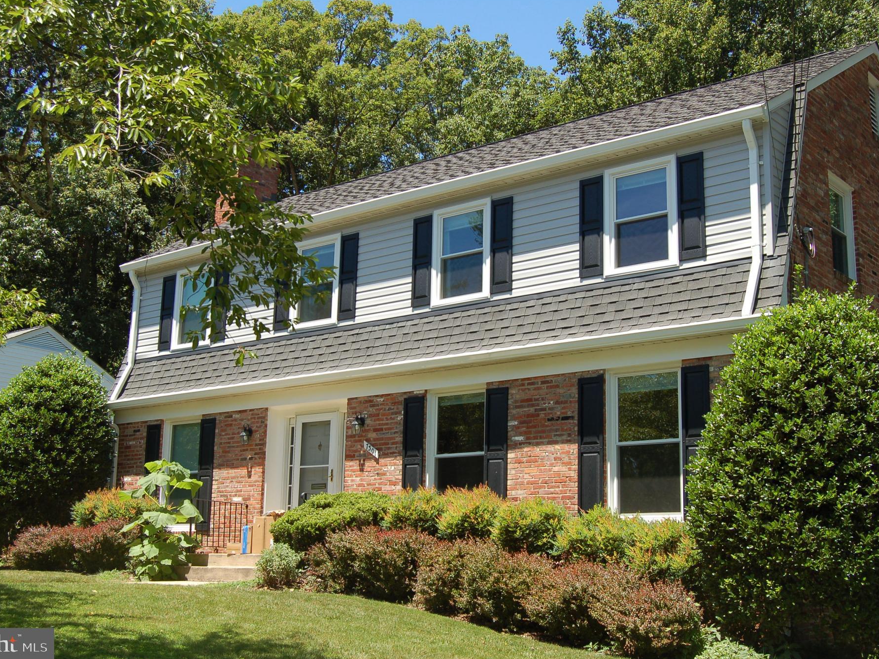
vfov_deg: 33.6
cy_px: 328
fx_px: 1092
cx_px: 450
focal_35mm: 43
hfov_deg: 43.8
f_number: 8
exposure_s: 1/250
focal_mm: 26
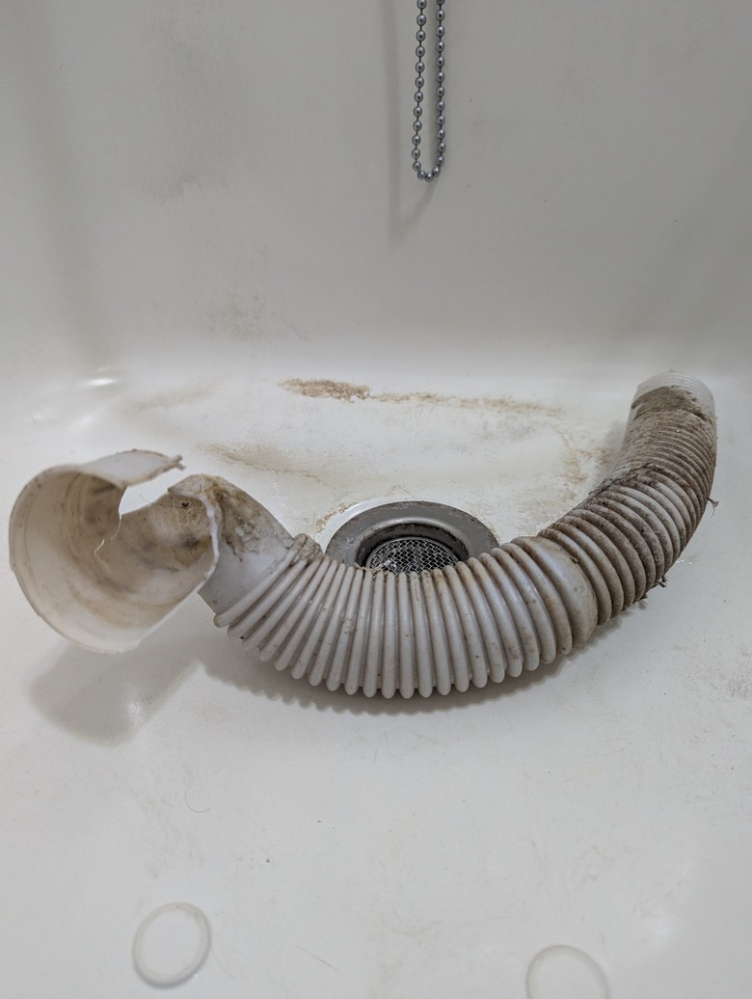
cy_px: 500
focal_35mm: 24
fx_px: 693
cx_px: 376
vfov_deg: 71.5
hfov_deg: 56.9
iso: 382
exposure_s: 1/30
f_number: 1.85
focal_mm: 6.81
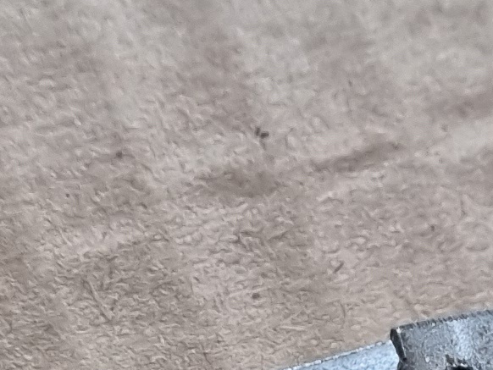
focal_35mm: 180
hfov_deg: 11.0
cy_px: 395
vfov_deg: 8.2
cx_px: 366
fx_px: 2565
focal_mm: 5.4
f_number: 1.8
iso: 160
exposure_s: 1/100
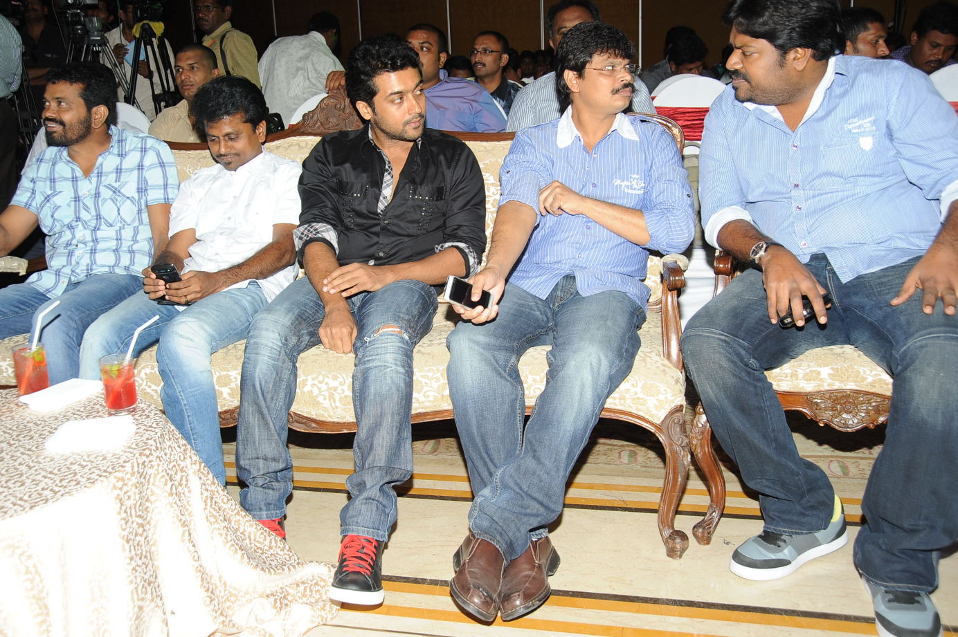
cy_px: 274
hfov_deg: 51.9
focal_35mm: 37
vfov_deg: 35.8
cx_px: 449
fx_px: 984
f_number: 6.3
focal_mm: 32
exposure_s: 1/125
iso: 400
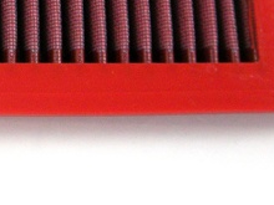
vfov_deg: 11.2
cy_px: -119
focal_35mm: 126
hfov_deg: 14.8
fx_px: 997
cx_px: -97
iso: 182
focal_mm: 5.7
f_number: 2.8
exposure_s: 1/60
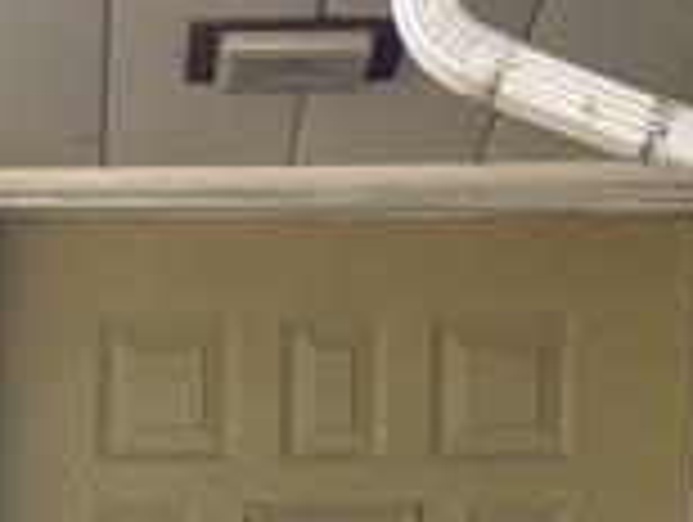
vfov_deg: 7.3
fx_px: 3990
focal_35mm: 199
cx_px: -297
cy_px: 958
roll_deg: +0.0
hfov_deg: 9.7
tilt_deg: +1.3
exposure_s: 1/681
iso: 64
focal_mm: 6.76
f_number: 1.78
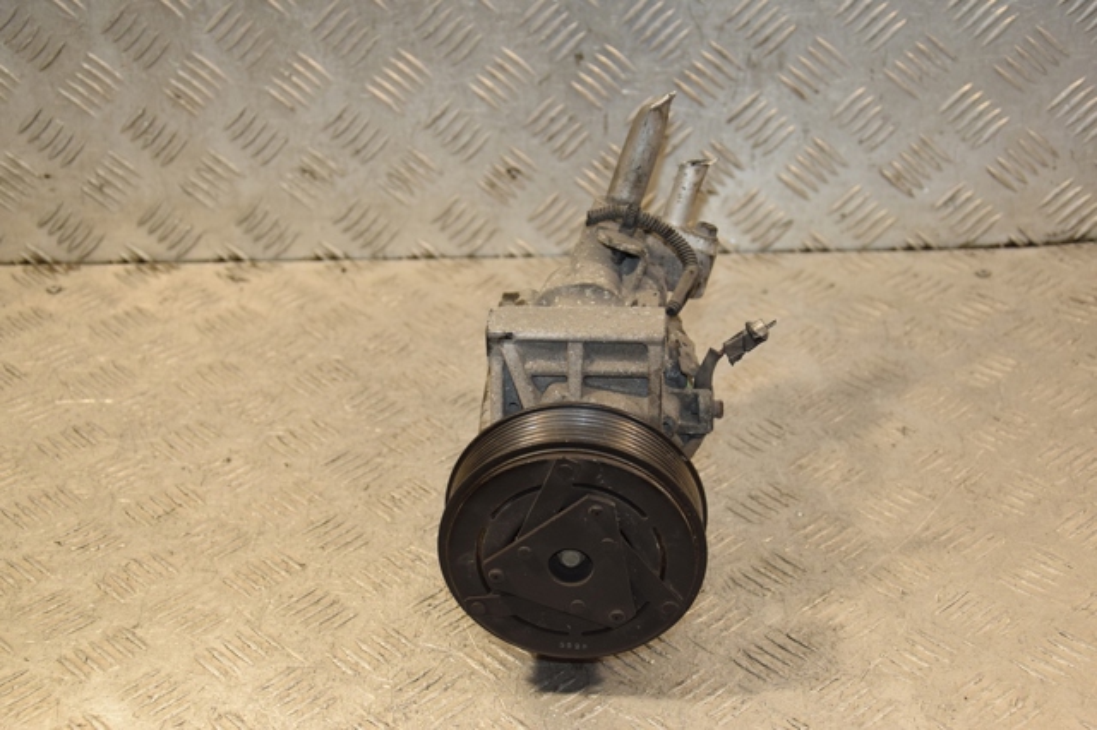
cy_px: 365
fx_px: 2193
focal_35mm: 72
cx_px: 548
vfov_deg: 18.9
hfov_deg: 28.1
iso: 800
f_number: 4.8
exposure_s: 1/200
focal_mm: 48
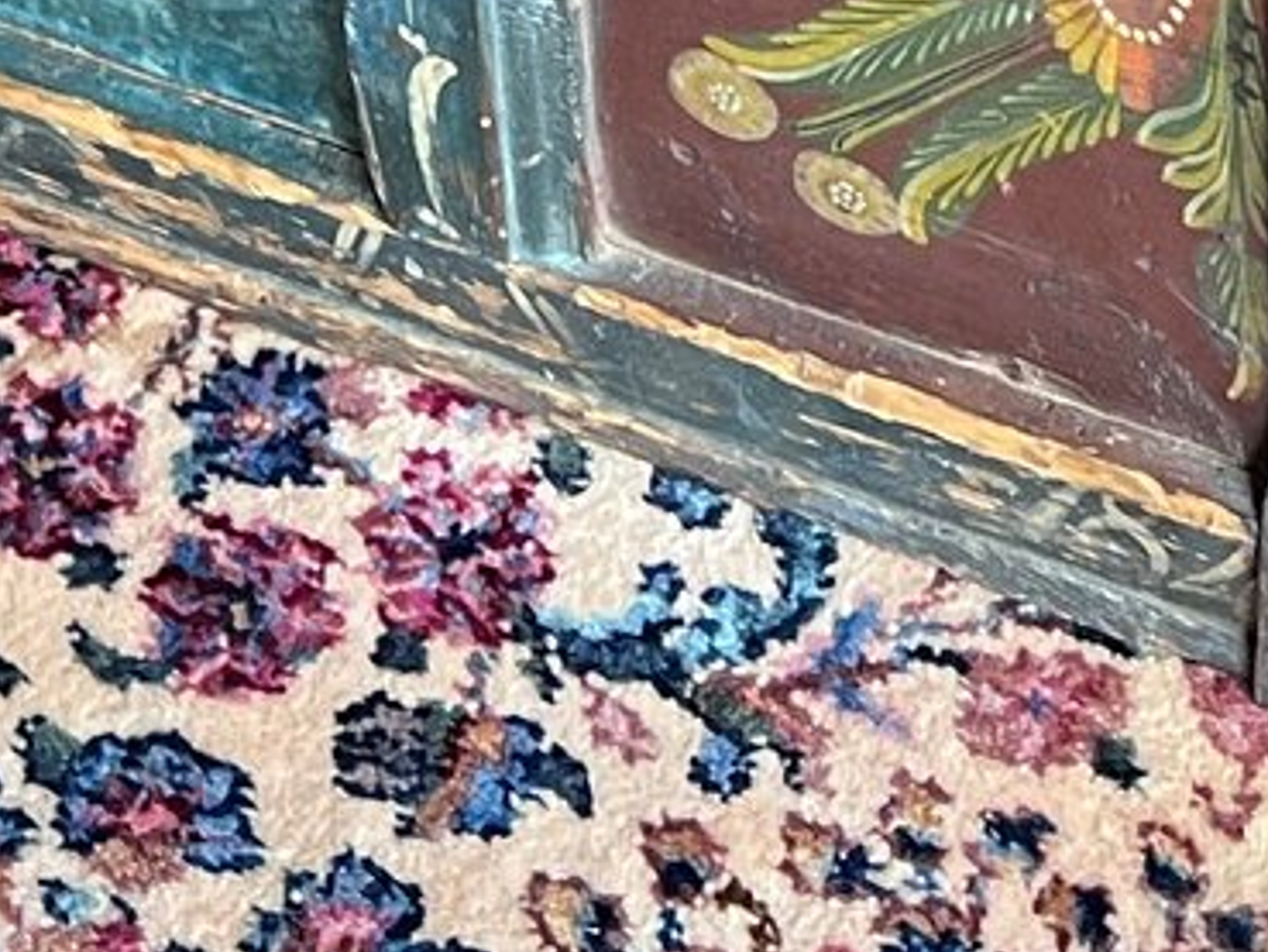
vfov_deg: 9.3
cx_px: 1003
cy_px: -1419
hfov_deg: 13.9
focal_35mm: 141
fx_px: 5167
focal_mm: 5.7
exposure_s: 1/60
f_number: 1.5
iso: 250
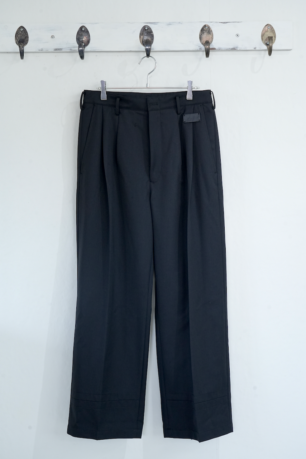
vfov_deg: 32.9
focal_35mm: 61
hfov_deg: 22.3
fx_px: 777
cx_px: 153
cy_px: 230
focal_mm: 61
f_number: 10
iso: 1250
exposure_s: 1/25
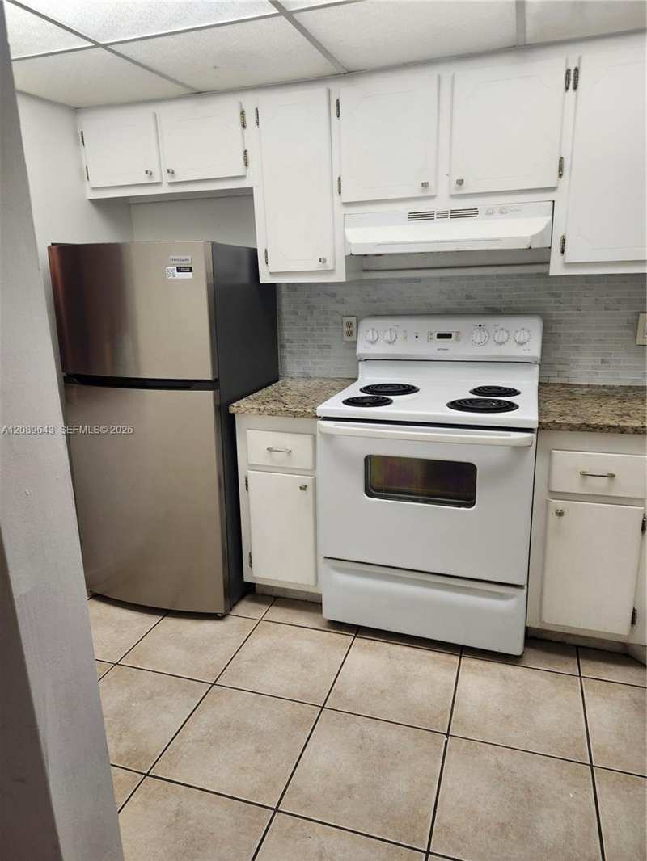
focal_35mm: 23
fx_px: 573
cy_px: 430
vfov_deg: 73.9
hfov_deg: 58.9
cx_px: 324
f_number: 1.8
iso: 100
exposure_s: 1/120
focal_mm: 5.54
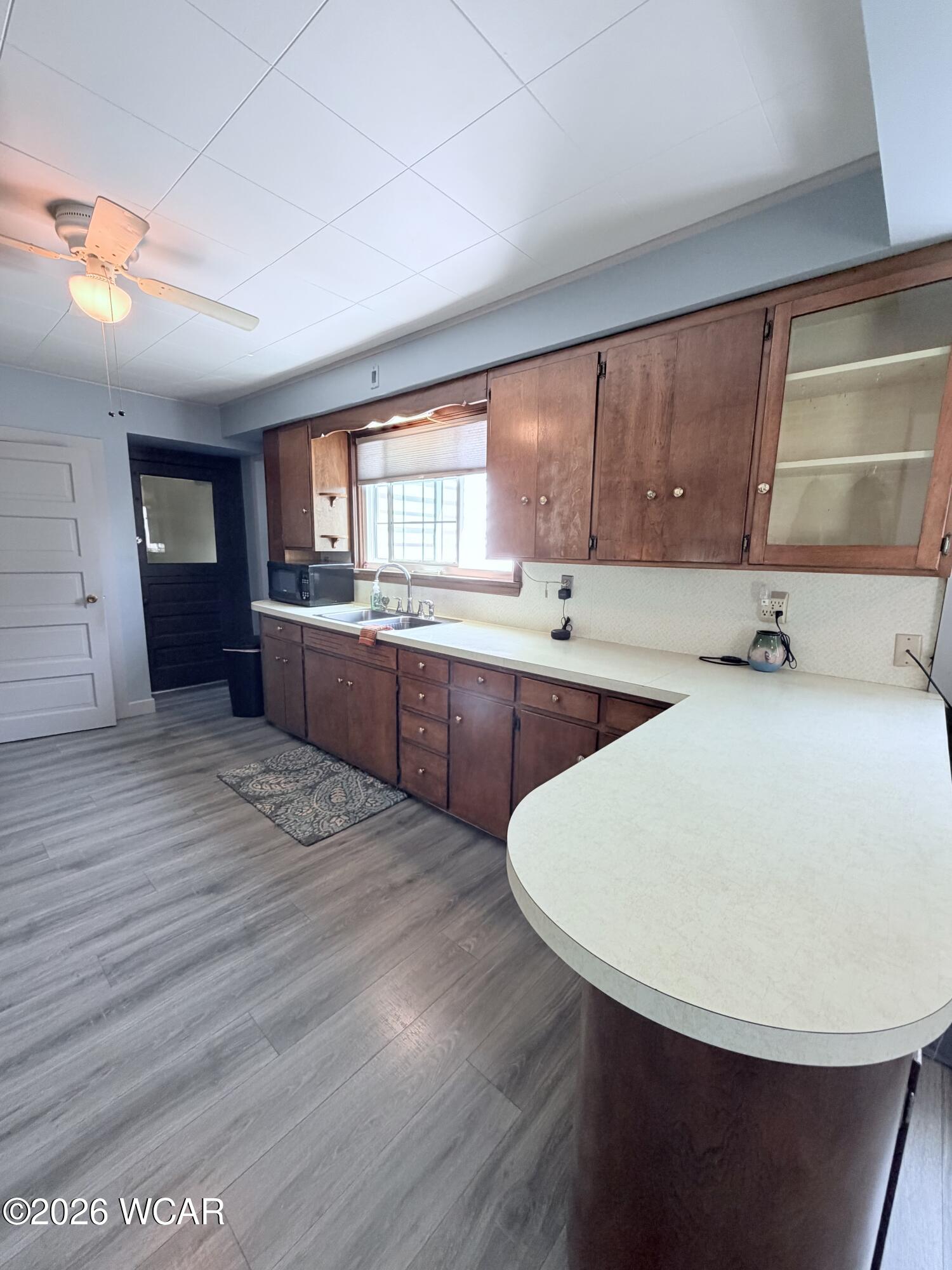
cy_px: 635
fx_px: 513
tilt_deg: -9.0
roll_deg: -0.6
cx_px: 476
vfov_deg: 102.1
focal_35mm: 14
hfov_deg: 85.7
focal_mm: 2.22
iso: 250
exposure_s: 1/60
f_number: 2.2
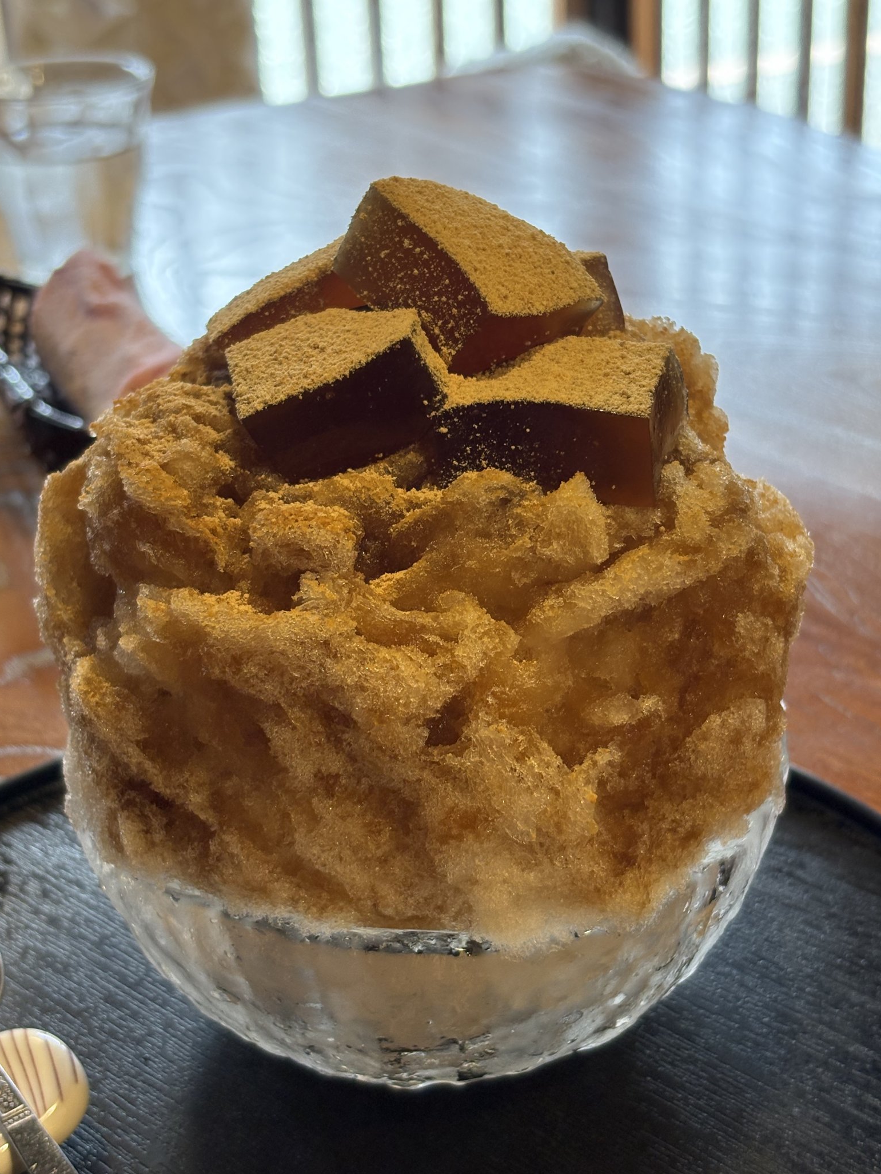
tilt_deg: -26.6
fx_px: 1832
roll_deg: +1.8
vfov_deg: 35.5
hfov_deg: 27.0
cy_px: 609
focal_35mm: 54
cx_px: 450
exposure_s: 1/60
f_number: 1.6
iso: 125
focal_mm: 5.96
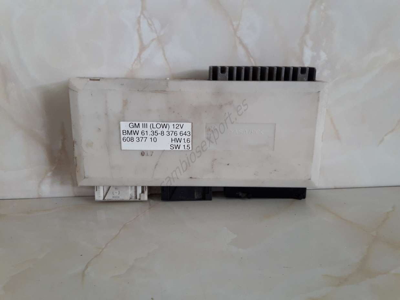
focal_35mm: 28
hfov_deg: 63.5
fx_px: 323
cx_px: 200
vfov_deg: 49.7
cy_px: 150
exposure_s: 1/33
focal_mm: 3.7
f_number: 1.9
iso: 80
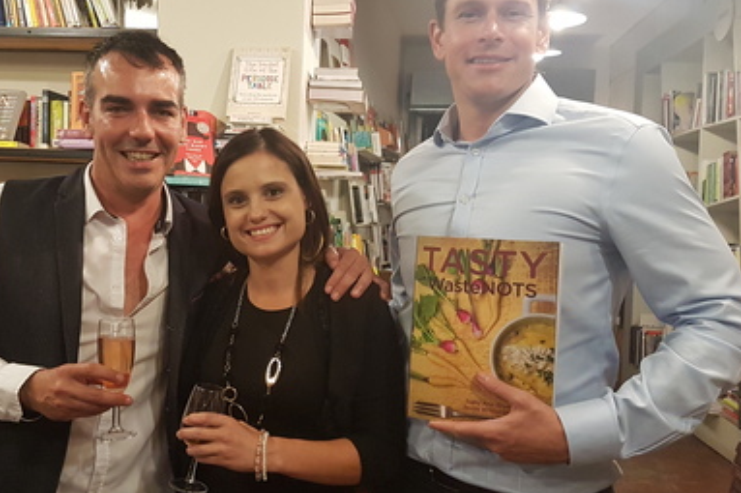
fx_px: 761
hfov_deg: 51.4
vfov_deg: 35.9
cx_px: 279
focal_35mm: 37
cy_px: 218
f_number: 1.7
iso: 200
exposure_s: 1/25
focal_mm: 4.2
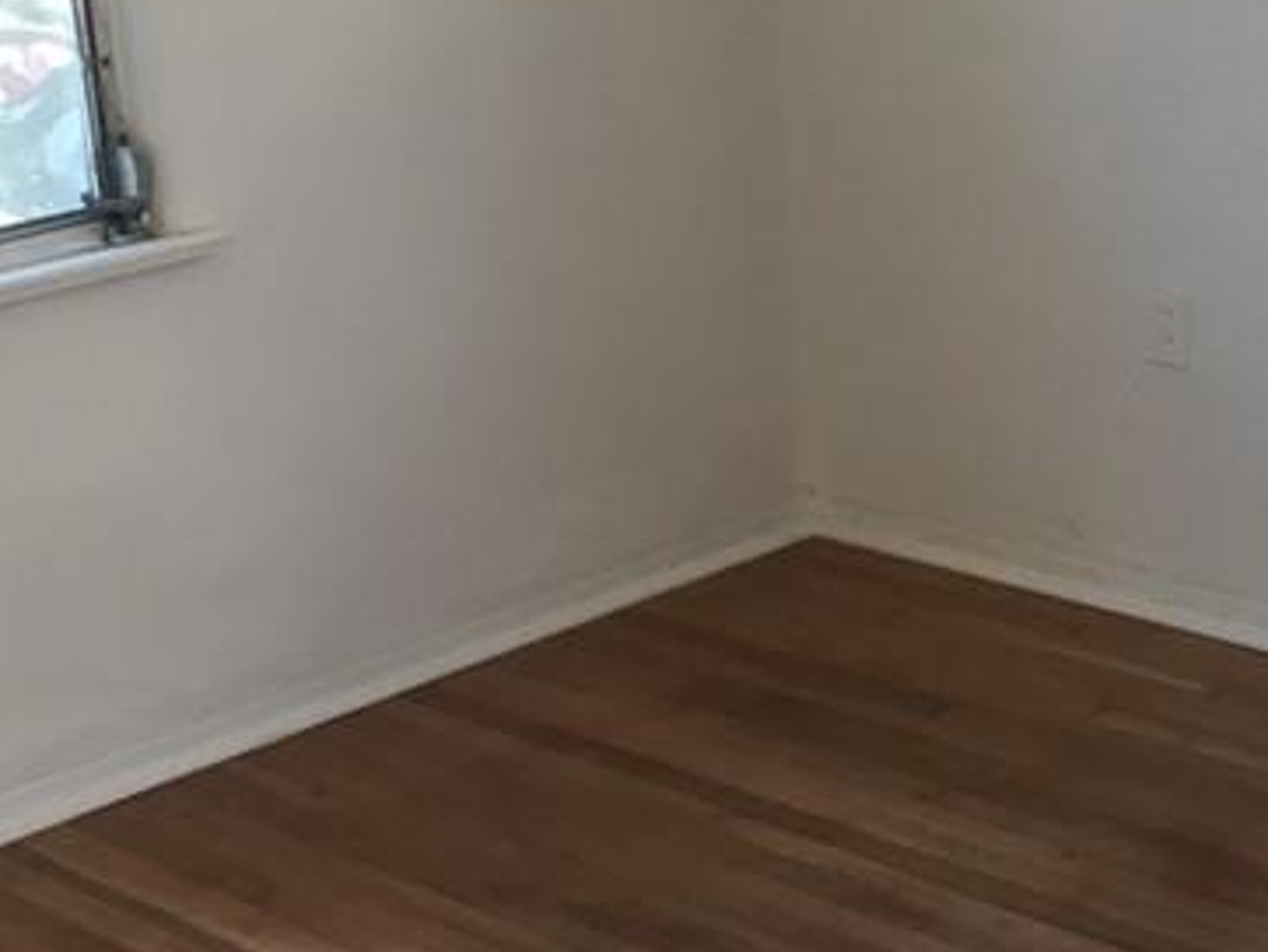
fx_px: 3006
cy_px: 399
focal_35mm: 82
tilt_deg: -16.2
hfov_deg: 23.8
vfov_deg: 18.0
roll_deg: +4.2
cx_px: 501
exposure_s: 1/30
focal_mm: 4.15
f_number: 2.2
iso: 25
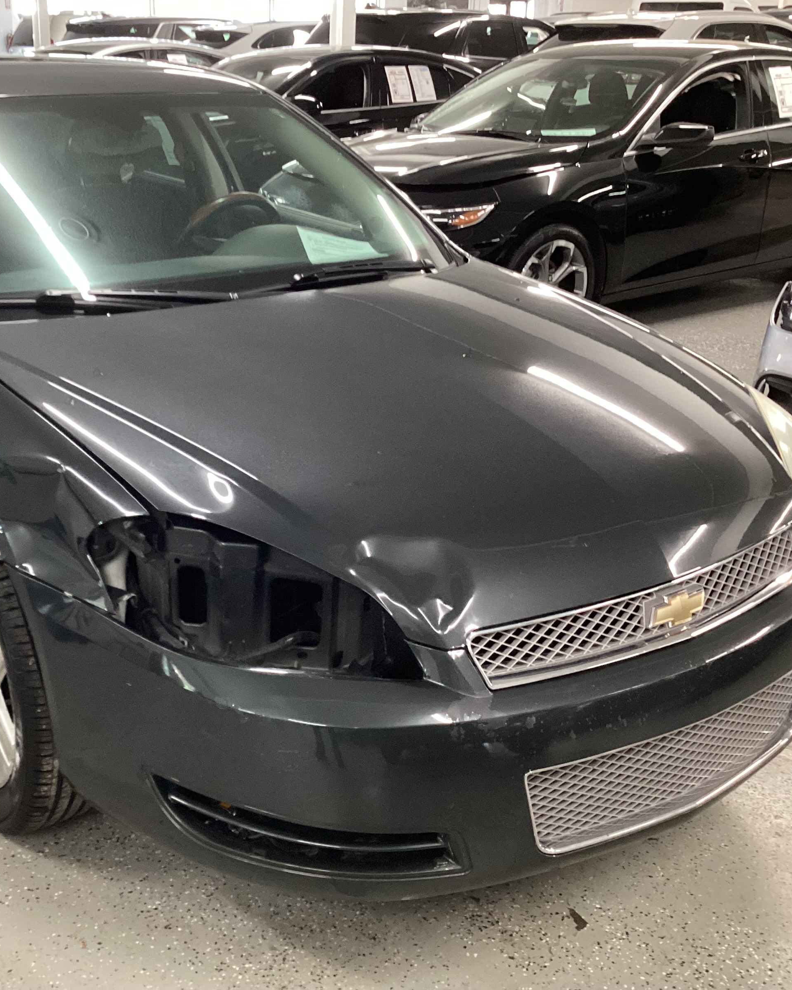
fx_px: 1201
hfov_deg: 35.9
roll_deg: +0.0
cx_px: 224
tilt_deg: -21.8
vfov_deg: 44.8
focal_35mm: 41
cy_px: 487
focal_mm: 3.3
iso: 320
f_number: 2.4
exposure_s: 1/50
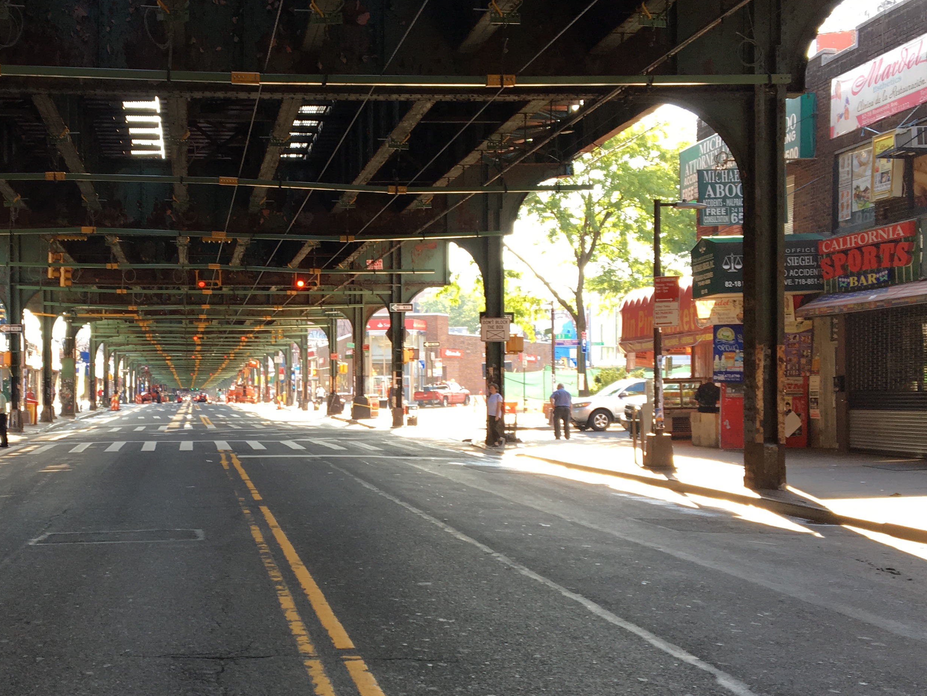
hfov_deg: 39.7
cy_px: 398
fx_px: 1259
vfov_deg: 30.8
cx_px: 276
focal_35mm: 47
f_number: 2.2
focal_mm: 4.15
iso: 32
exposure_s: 1/120
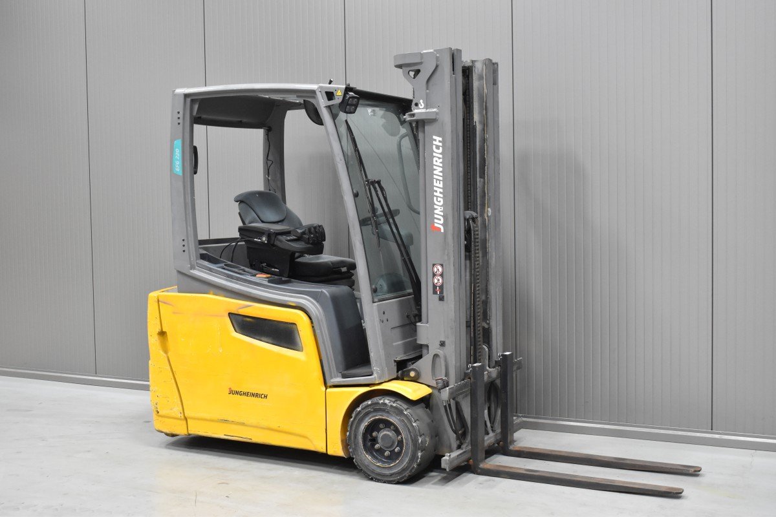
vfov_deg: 29.9
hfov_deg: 43.6
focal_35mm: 45
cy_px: 258
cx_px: 388
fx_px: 970
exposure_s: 1/30
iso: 1600
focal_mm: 30
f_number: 5.6
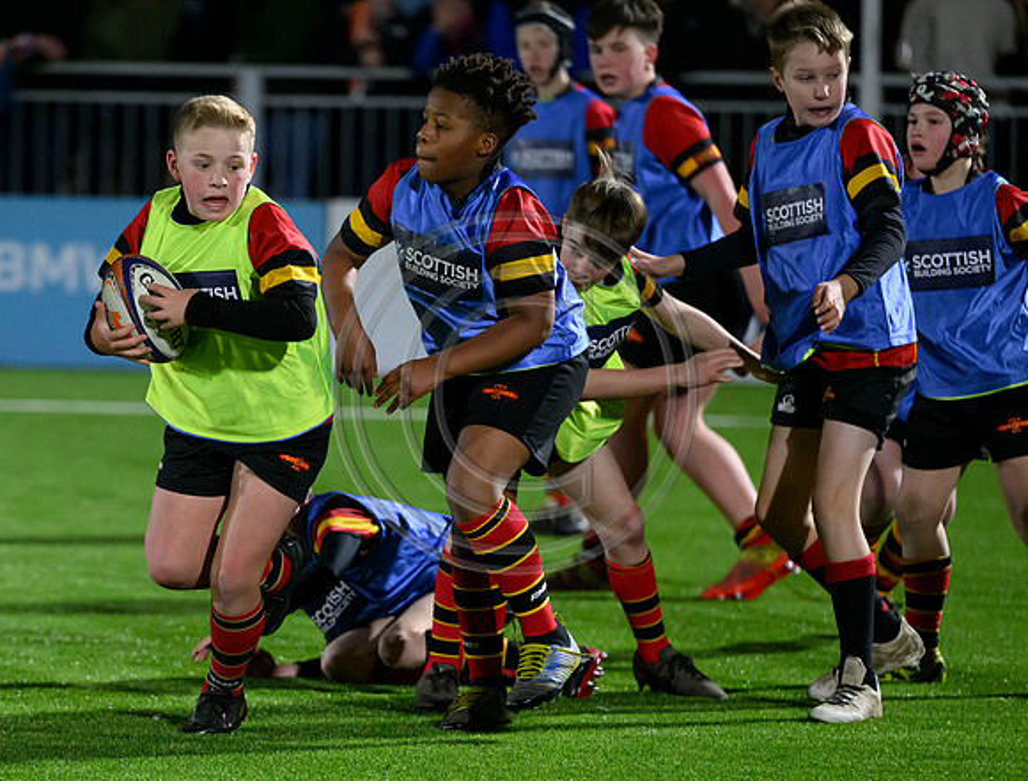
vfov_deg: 5.1
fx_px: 8848
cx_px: 231
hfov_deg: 6.6
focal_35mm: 296
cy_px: 530
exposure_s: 1/1250
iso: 6400
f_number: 3.2
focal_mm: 200
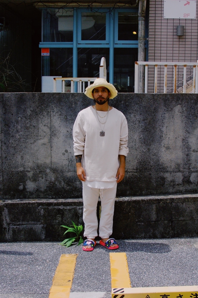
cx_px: 99
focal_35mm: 52
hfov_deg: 25.7
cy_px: 149
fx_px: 434
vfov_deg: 37.9
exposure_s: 1/800
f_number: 14
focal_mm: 35
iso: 800
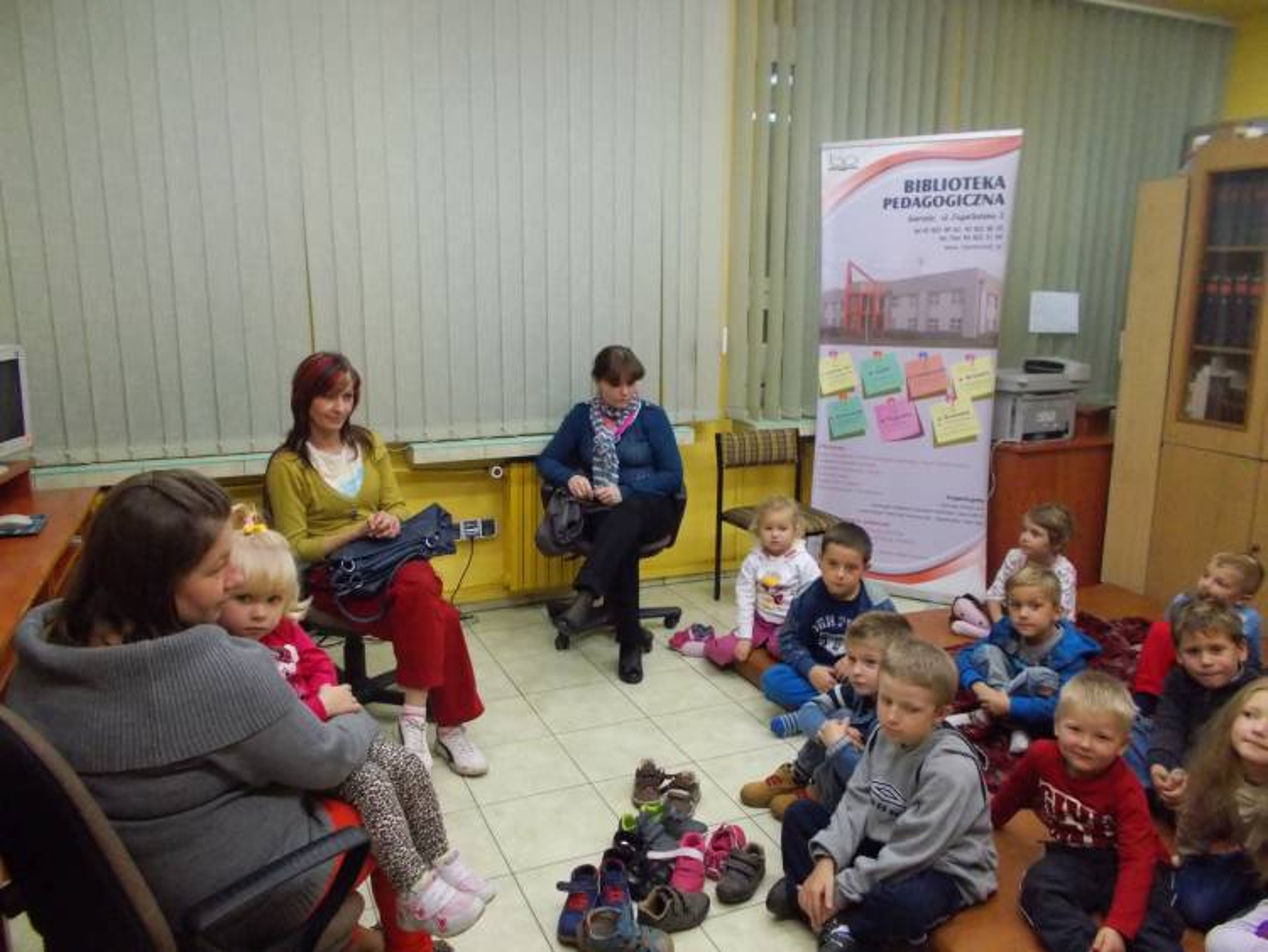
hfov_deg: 67.3
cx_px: 634
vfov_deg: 53.1
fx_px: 953
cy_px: 476
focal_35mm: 26
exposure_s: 1/80
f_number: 3.2
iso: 800
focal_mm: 4.6
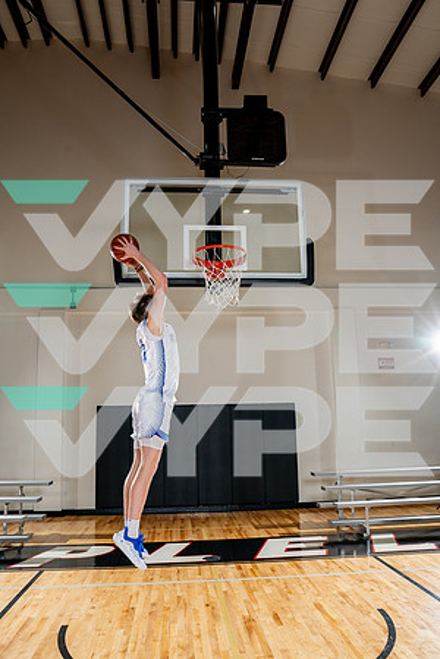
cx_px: 220
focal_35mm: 28
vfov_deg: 65.5
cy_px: 330
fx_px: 513
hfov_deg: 46.4
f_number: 8
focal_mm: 28
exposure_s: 1/250
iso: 250
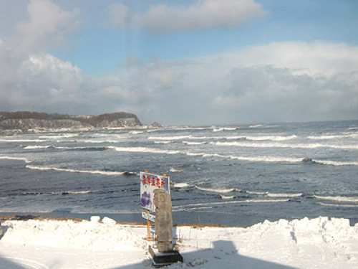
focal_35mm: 47
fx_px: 486
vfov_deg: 30.9
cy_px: 134
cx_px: 179
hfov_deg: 40.4
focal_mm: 8.4
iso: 64
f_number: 9.3
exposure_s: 1/250
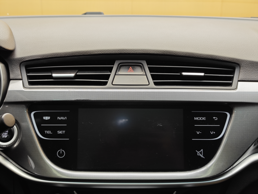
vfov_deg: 31.5
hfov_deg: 41.2
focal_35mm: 46
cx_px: 129
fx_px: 343
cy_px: 97
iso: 125
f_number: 1.9
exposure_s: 1/24
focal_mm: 8.7
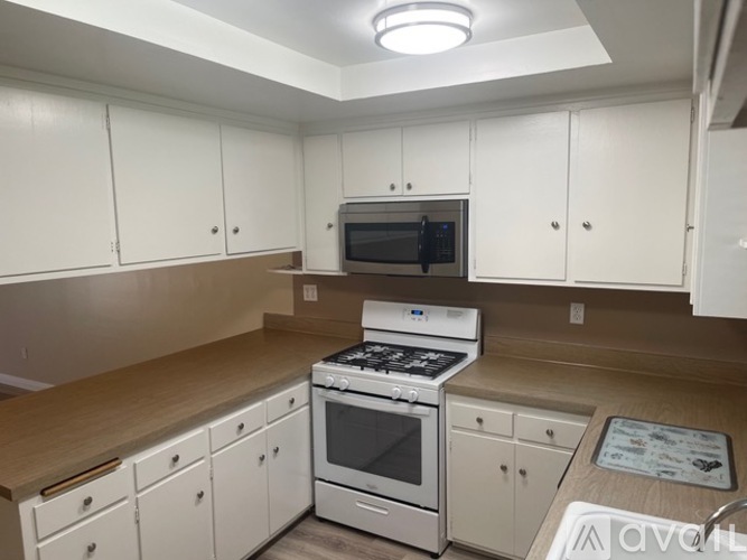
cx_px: 374
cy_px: 280
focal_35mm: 26
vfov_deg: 53.0
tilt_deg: -7.8
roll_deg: +0.8
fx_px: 561
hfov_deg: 67.3
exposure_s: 1/120
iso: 100
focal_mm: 5.1
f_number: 1.6
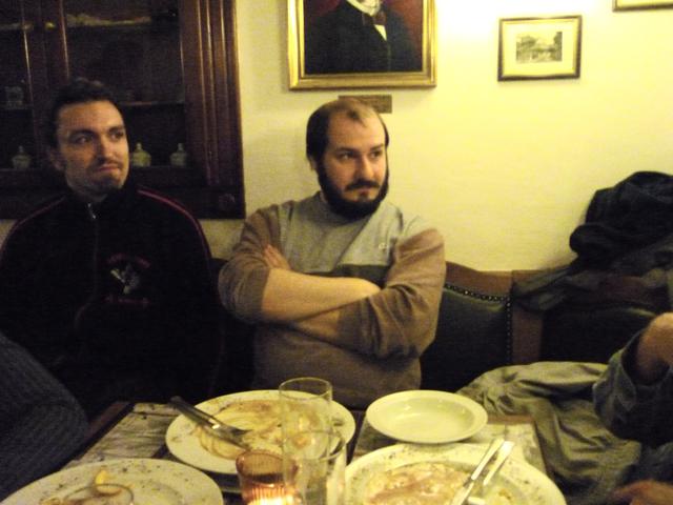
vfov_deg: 42.9
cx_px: 336
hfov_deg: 55.4
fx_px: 642
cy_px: 252
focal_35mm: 33
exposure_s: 1/125
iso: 1000
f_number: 2.8
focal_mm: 5.5
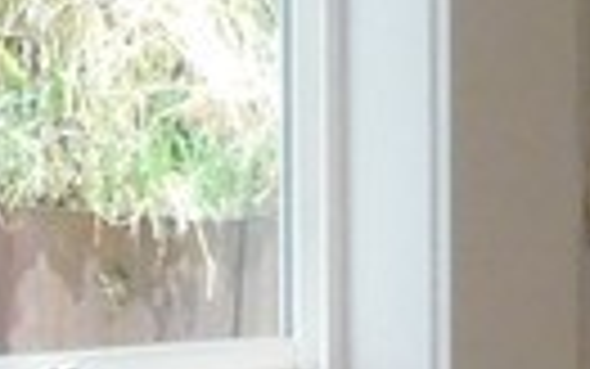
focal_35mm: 323
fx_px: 5196
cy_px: 666
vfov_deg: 4.0
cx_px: -441
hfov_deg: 6.4
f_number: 3.9
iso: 450
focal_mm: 7
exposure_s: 1/30
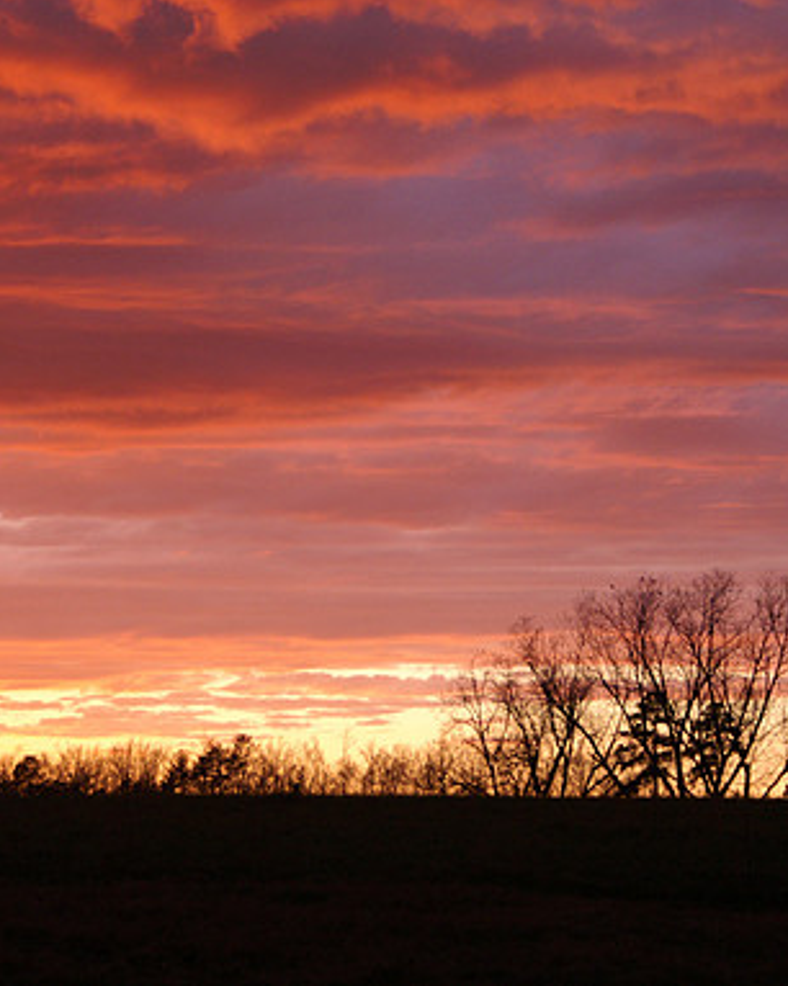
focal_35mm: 128
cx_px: 373
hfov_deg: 12.0
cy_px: 492
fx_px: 3734
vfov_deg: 15.0
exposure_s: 1/125
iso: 500
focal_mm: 60
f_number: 5.6
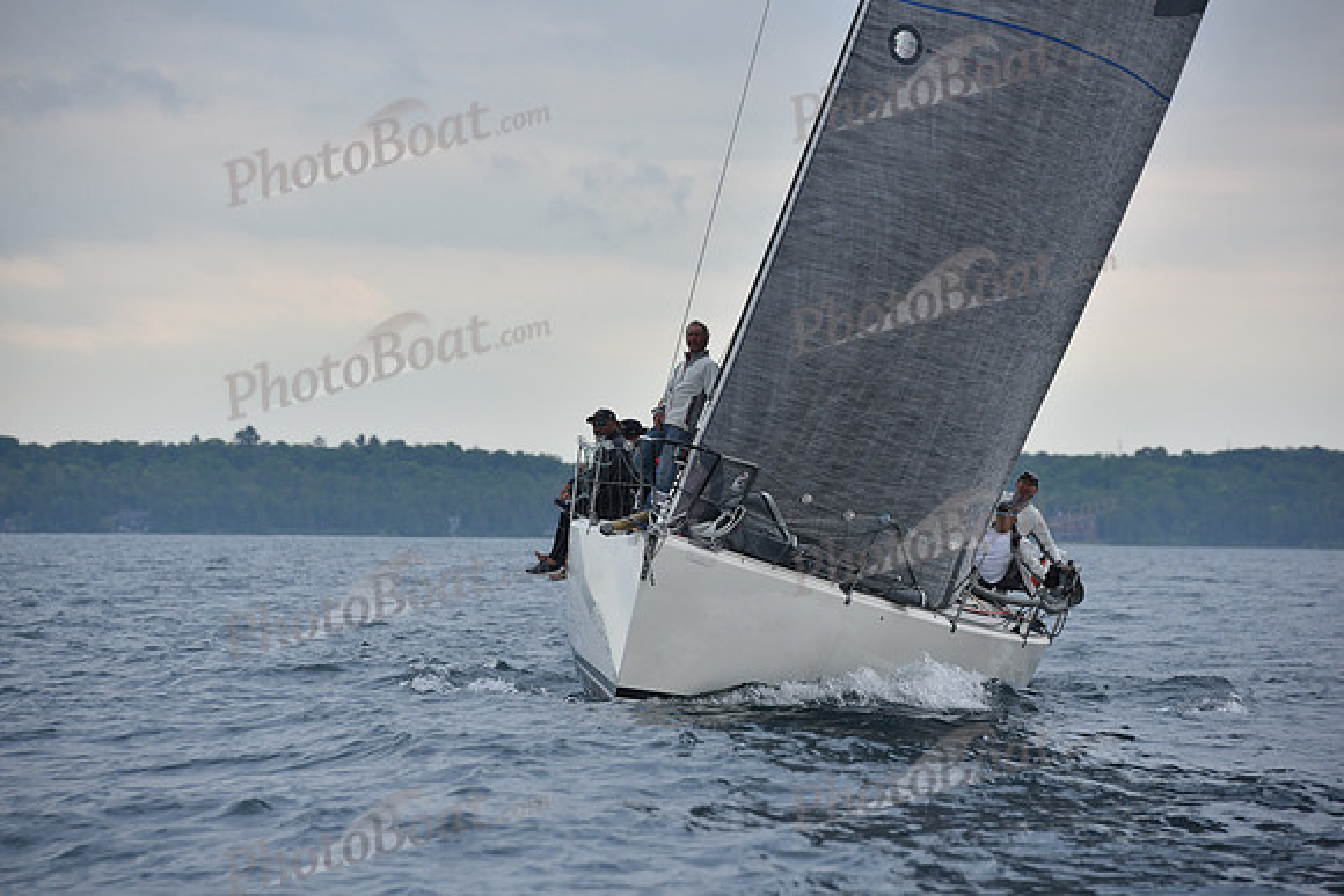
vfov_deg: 6.9
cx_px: 672
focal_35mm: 200
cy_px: 448
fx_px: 7468
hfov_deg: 10.3
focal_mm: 200
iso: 400
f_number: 6.3
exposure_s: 1/800
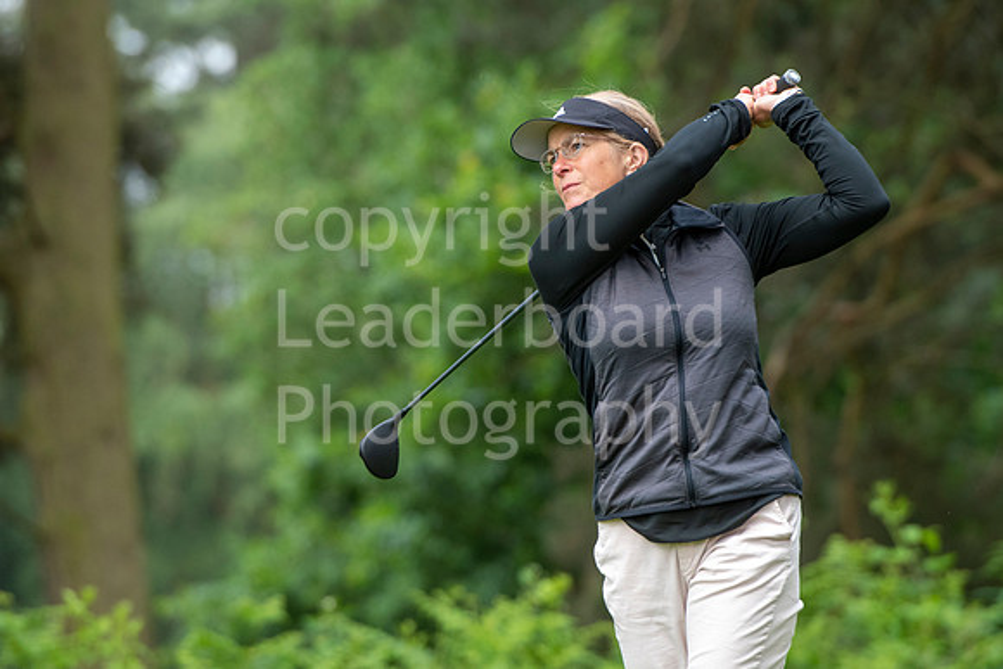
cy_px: 334
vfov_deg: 4.6
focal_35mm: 300
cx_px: 502
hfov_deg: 6.9
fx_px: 8360
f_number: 4
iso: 1000
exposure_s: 1/1250
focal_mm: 200
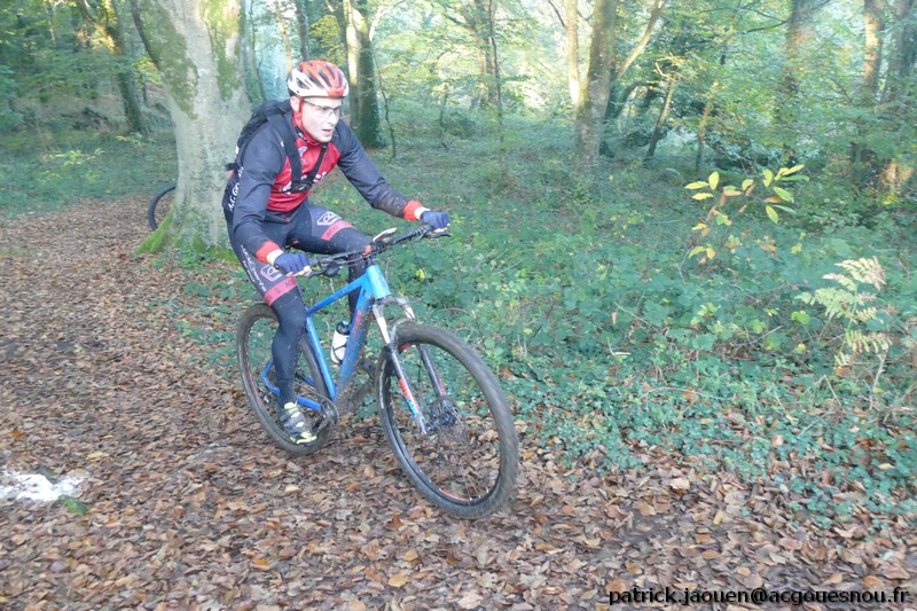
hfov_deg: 57.2
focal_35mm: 33
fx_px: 840
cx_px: 458
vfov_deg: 40.0
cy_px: 306
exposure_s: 1/200
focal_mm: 11.86
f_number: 3
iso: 3200
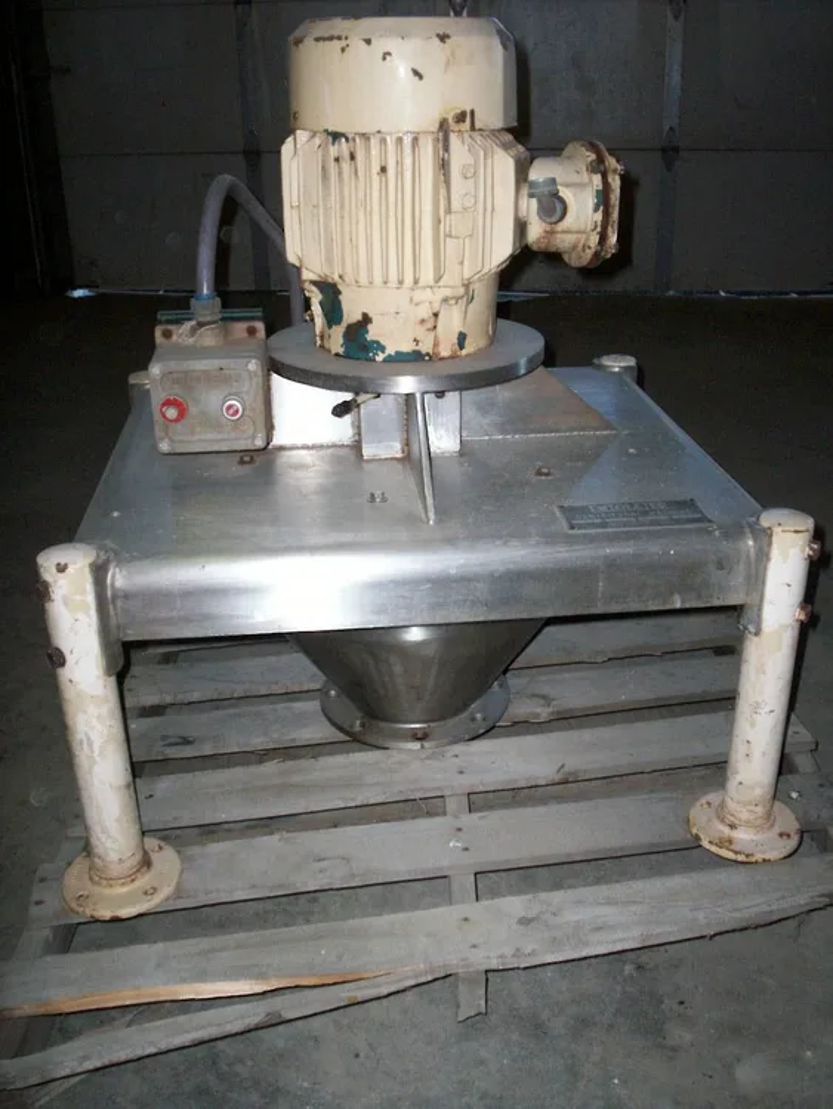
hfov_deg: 39.7
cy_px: 554
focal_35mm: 36
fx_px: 1154
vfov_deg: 51.3
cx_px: 416
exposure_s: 1/64
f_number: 4.5
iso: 140
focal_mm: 5.9
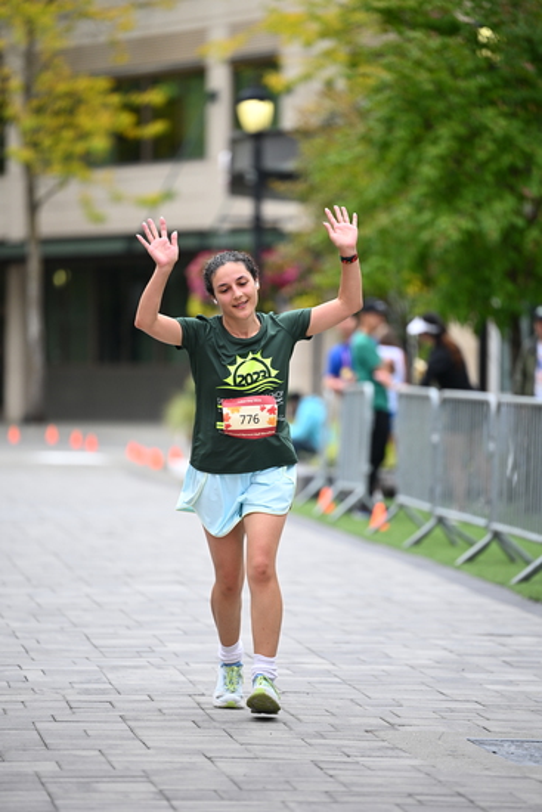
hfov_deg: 7.2
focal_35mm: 190
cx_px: 271
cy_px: 406
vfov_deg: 10.8
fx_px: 4288
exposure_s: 1/2000
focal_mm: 190
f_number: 2.8
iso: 640
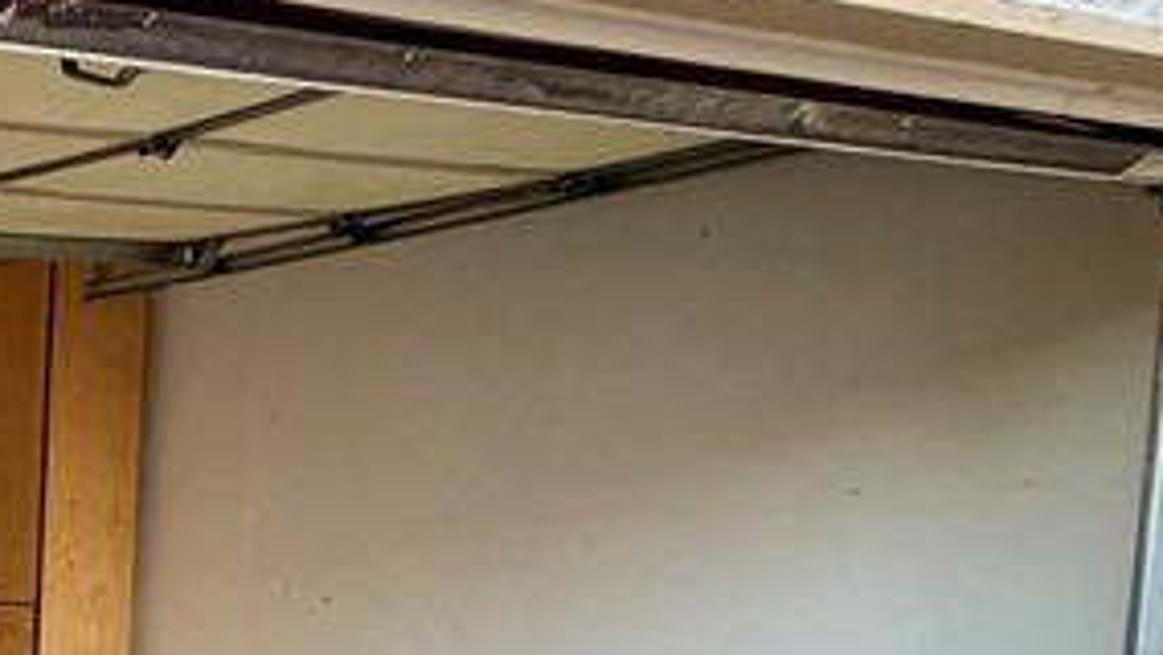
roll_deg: +1.2
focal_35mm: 55
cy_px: 794
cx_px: -680
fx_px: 1697
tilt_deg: -8.1
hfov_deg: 25.5
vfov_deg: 20.4
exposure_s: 1/120
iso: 320
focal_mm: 2.22
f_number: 2.2
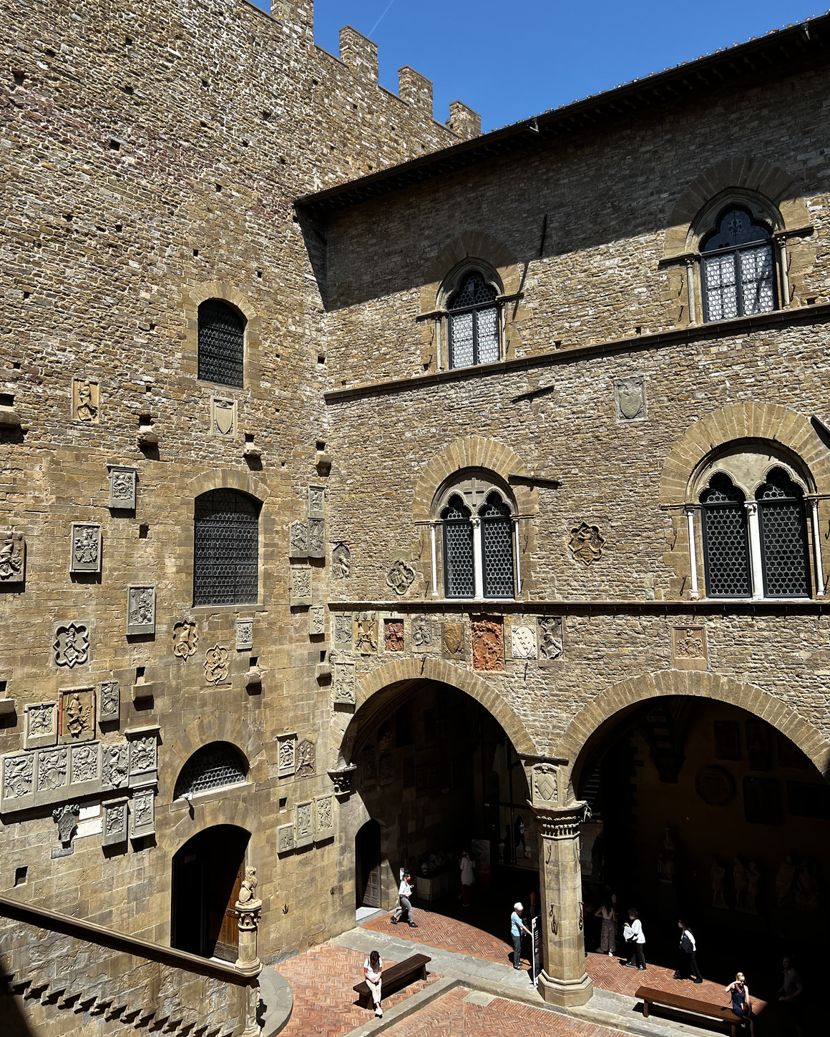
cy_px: 473
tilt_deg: +6.9
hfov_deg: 51.5
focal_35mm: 28
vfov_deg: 62.1
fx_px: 860
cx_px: 406
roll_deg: +1.2
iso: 50
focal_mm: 5.7
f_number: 1.5
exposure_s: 1/2841
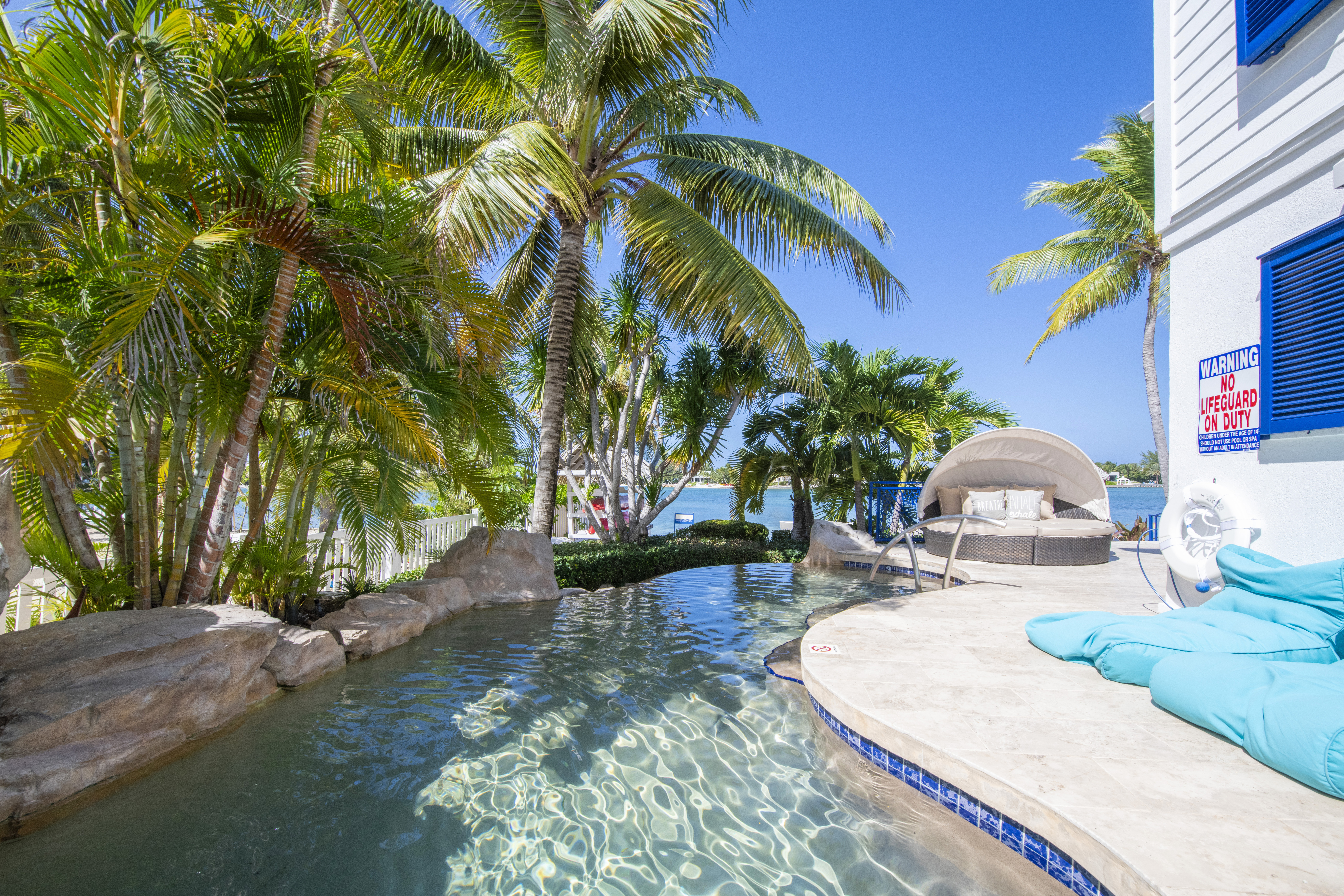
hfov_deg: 104.3
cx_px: 672
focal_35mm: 14
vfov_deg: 81.2
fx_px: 523
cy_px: 448
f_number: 13
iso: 640
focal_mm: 14
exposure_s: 1/400
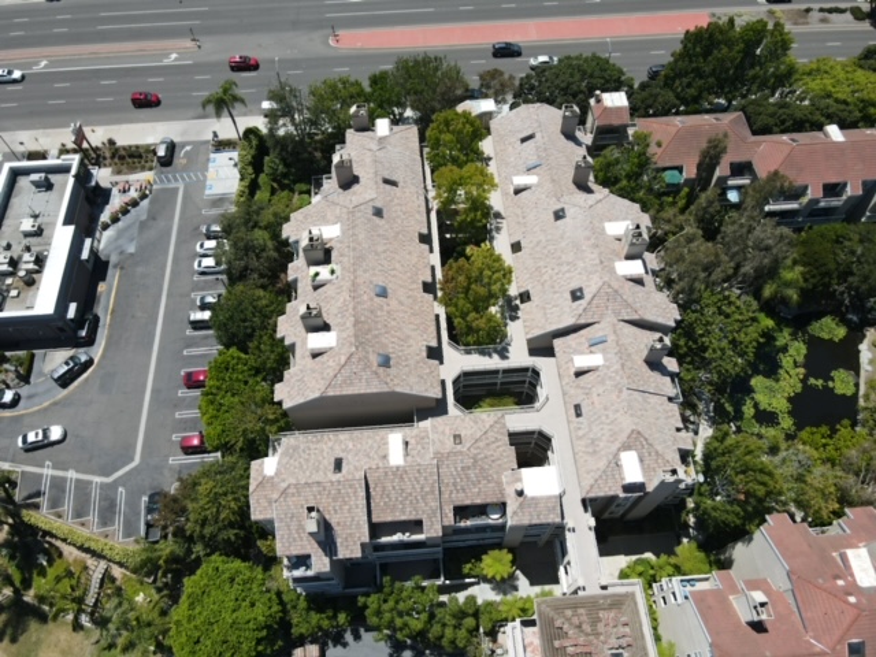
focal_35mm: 24
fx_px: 607
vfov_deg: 56.8
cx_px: 438
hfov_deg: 71.6
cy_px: 328
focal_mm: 4.5
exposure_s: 1/725
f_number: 2.8
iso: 100
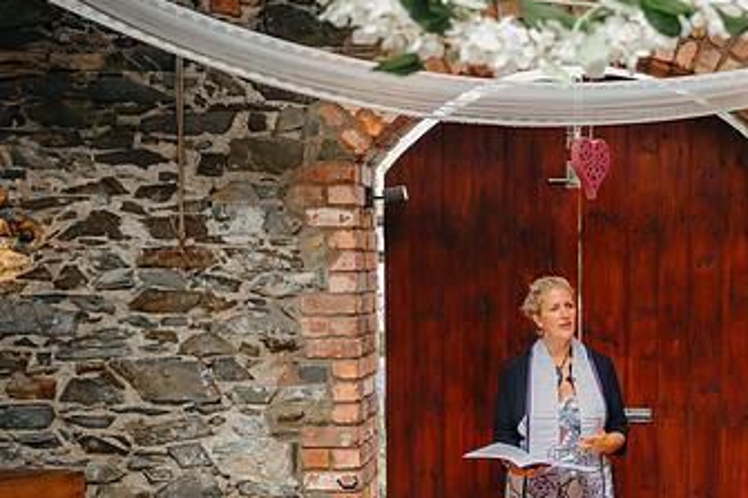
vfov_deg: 21.6
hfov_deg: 31.5
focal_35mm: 62
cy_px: 396
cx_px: 610
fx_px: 1288
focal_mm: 35
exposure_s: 1/640
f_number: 1.4
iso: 100
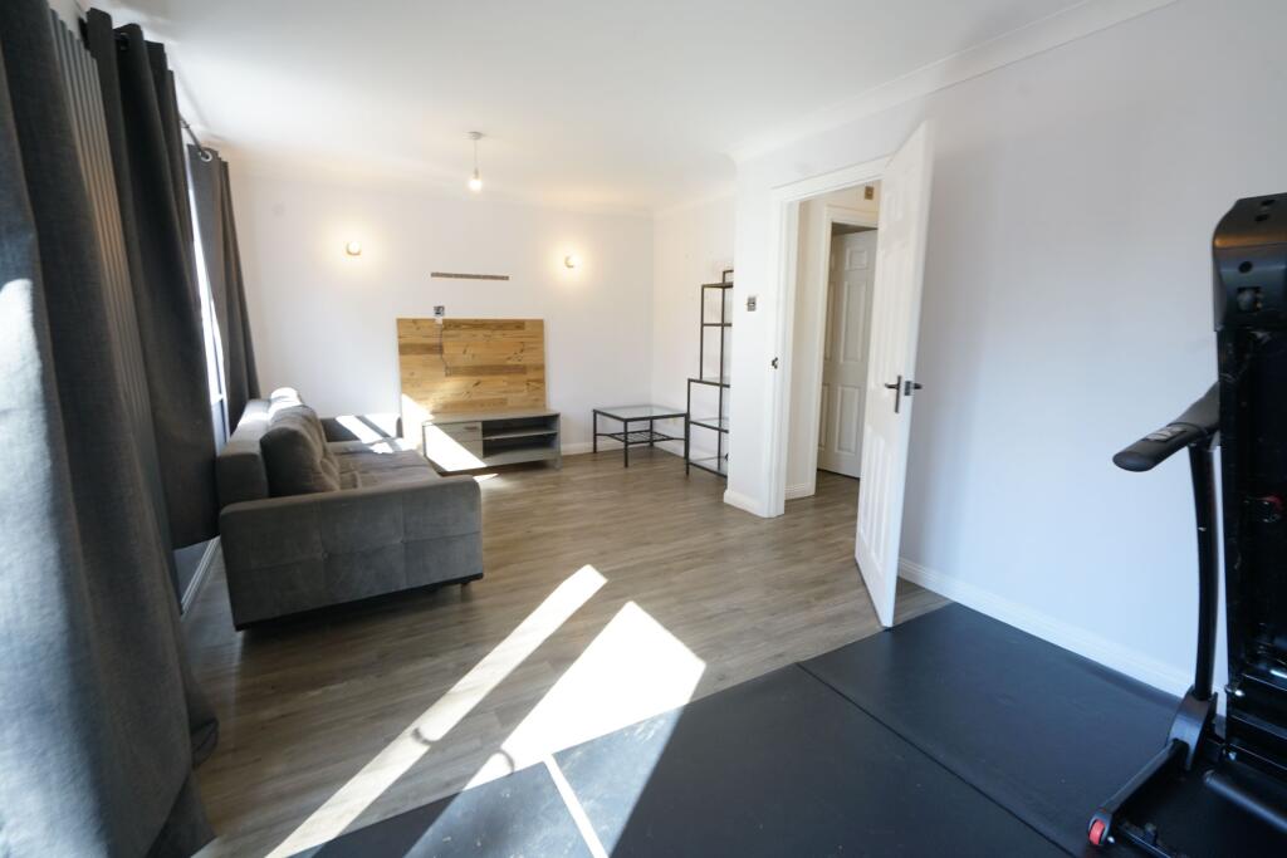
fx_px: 572
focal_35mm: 16
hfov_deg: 96.7
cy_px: 429
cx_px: 644
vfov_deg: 73.8
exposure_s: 1/15
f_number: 8
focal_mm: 16
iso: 500
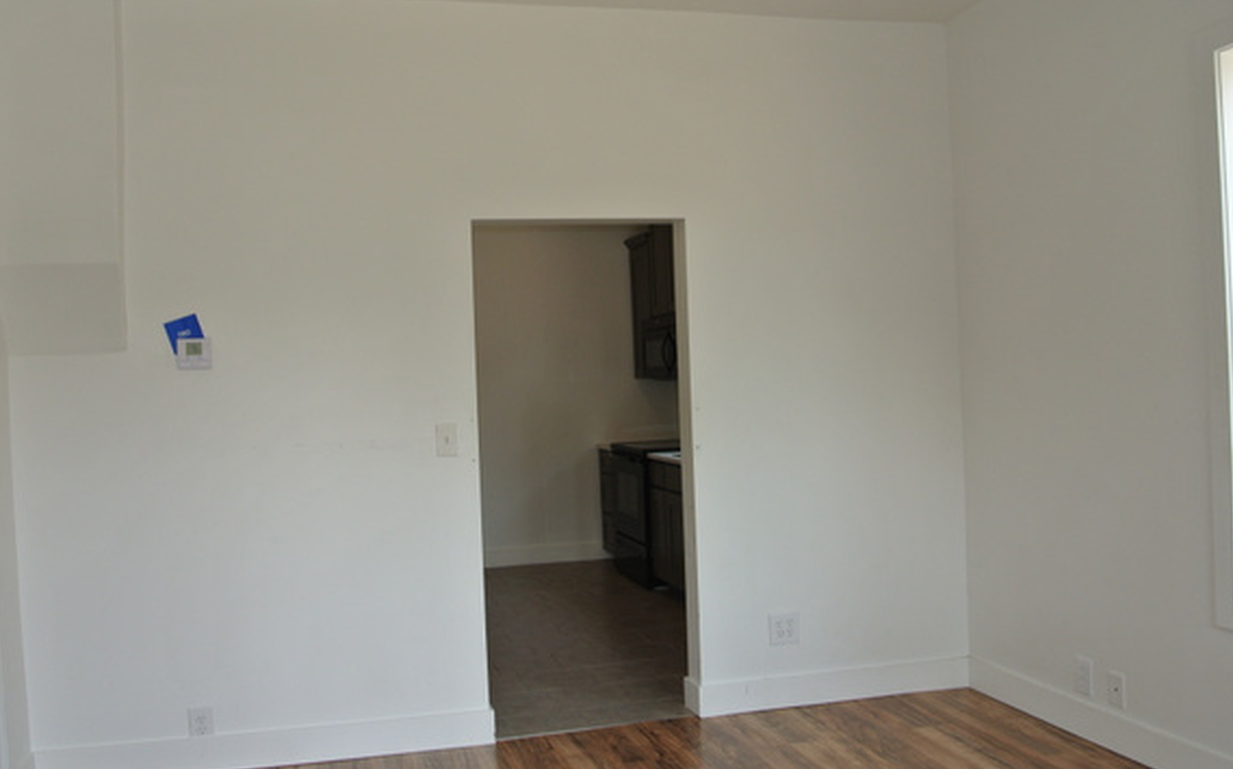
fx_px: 1041
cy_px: 418
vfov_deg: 40.5
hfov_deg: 61.2
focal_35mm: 31
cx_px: 568
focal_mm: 10
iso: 100
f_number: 5.6
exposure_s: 1/60
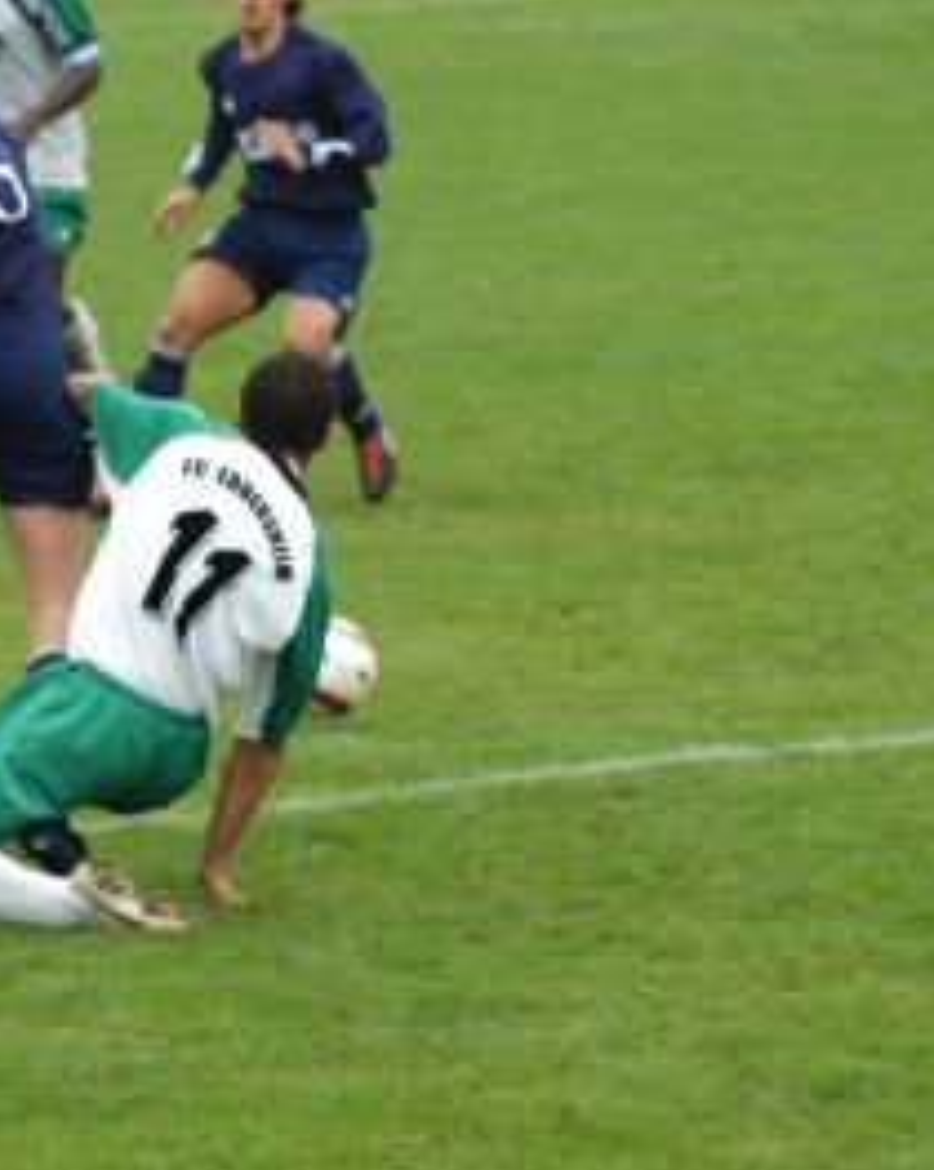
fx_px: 13689
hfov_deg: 3.9
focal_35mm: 396
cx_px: 133
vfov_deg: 4.9
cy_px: 585
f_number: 4
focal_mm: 185
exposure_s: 1/250
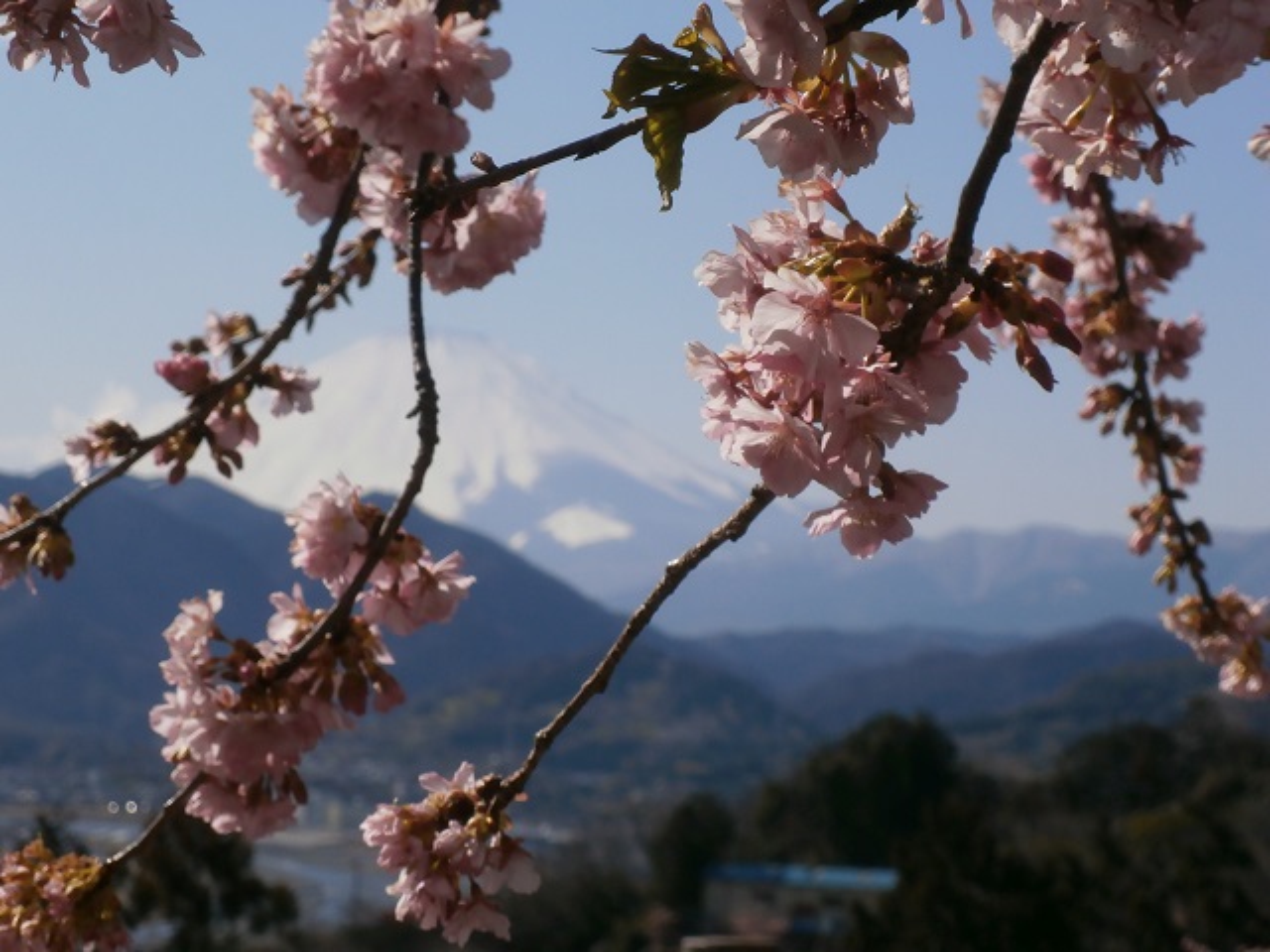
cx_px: 635
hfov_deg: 17.7
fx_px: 4072
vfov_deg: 13.3
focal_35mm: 111
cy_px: 476
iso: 80
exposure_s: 1/800
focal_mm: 19.6
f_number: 5.8
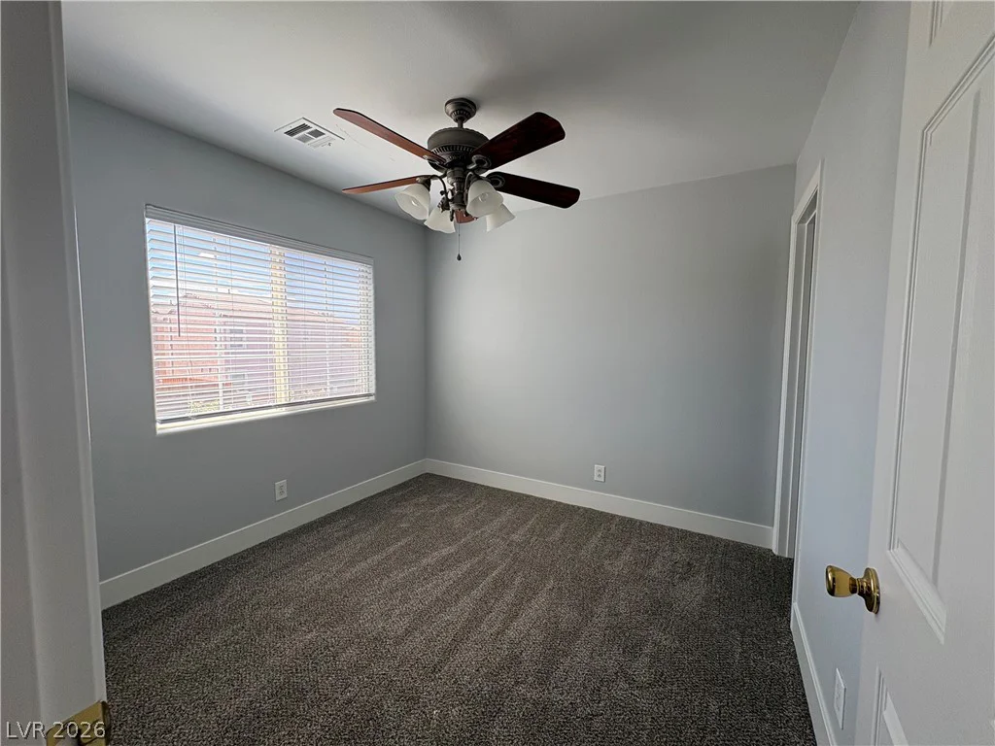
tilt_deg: -3.6
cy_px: 373
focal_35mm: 14
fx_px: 402
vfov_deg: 85.7
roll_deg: -1.0
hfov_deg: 102.1
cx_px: 498
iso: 64
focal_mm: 2.22
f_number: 2.2
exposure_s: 1/140
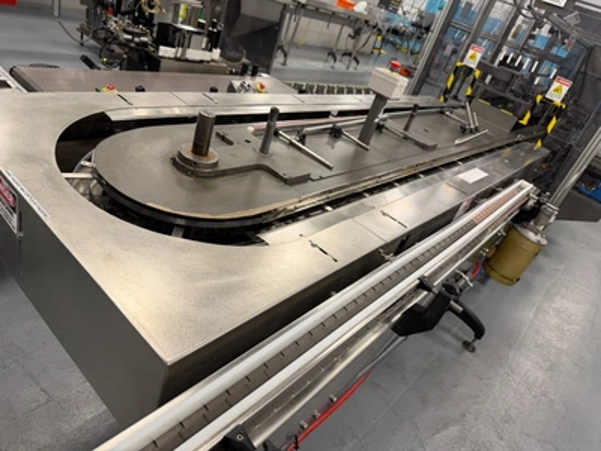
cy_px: 226
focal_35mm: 24
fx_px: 417
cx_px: 300
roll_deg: -20.4
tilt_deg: -30.6
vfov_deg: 56.8
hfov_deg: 71.6
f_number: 1.78
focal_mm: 6.76
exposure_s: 1/60
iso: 125
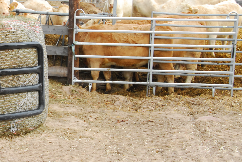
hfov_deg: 19.1
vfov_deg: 13.1
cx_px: 19
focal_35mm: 105
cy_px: 59
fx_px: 707
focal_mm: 38
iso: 500
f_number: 8
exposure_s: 1/40
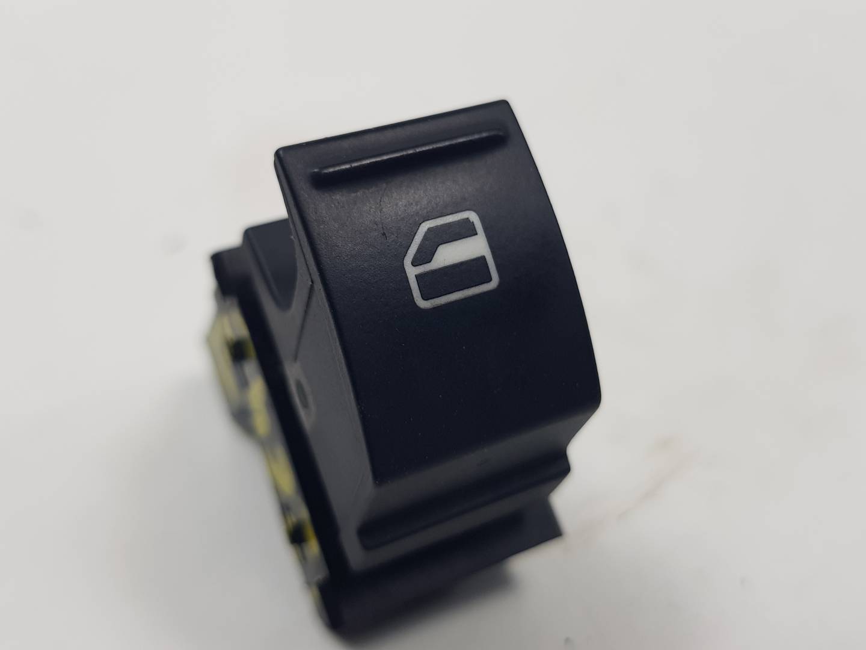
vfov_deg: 53.1
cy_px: 325
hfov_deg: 67.3
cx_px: 433
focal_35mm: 26
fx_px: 650
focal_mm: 4.2
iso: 40
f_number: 1.7
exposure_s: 1/376
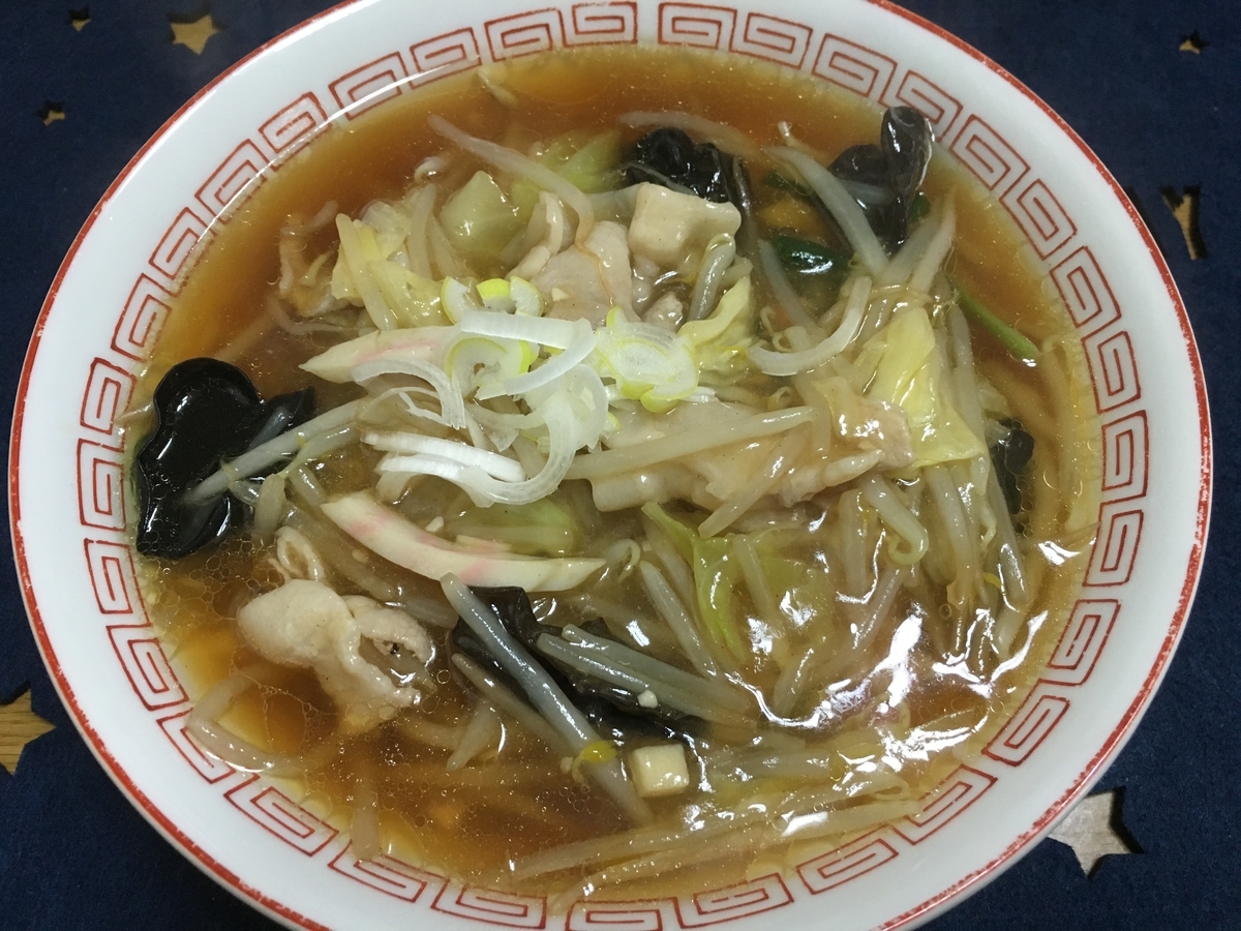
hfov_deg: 61.7
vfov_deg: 48.2
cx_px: 620
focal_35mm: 29
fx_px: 1040
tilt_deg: -64.1
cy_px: 466
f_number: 2.2
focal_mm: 4.15
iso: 200
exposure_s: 1/33
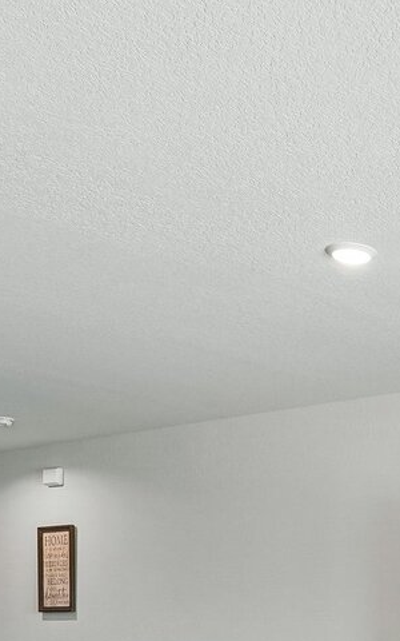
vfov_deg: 33.2
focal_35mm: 57
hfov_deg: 19.9
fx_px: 989
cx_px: 593
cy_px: 621
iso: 400
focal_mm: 16.5
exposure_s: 1/30
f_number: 8
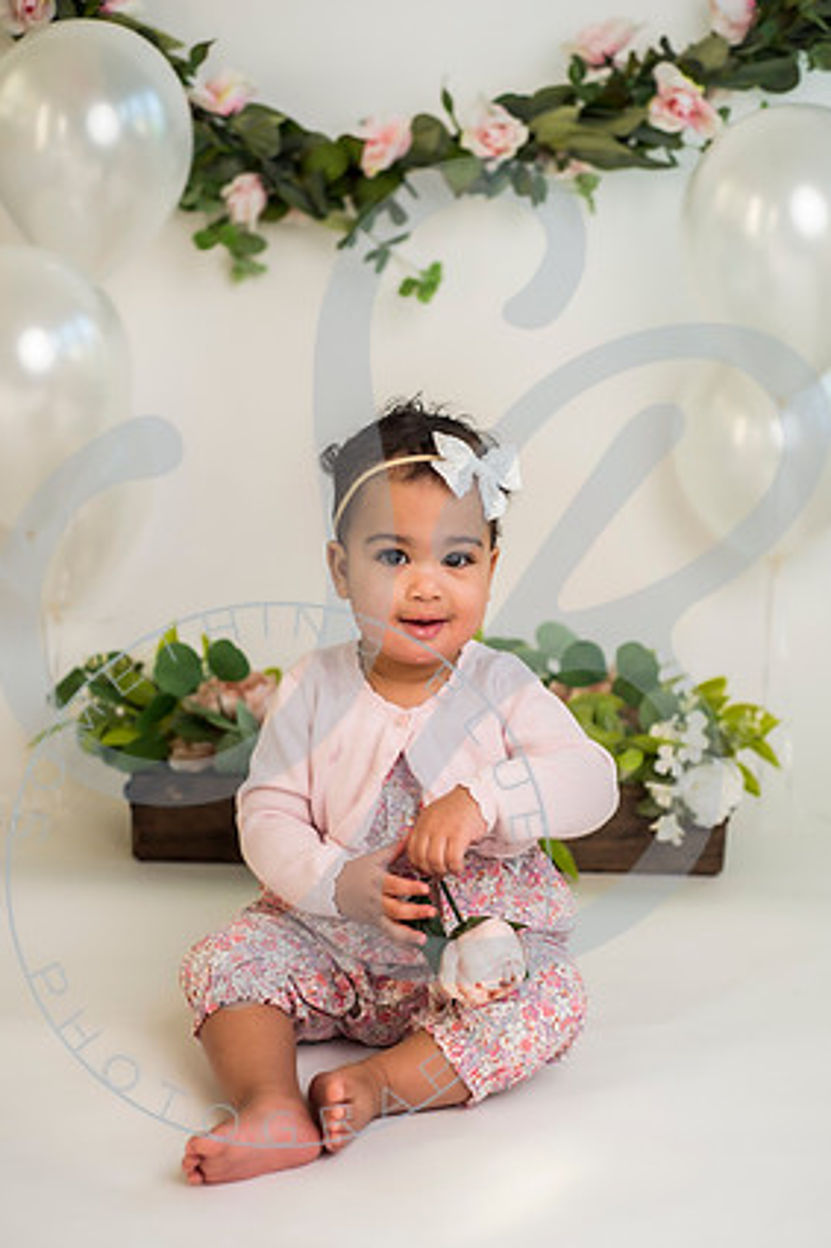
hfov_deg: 25.5
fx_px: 1836
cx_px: 411
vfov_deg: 37.5
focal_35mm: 53
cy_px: 652
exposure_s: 1/200
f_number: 2.8
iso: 100
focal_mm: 50
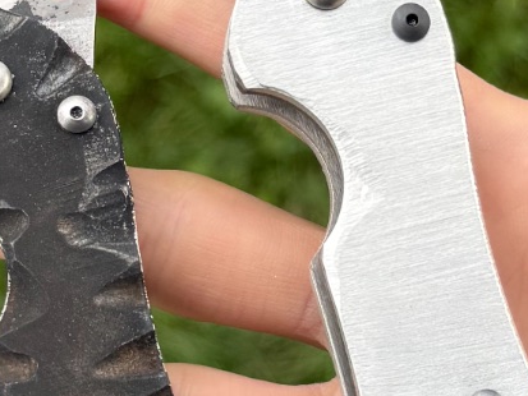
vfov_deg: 15.9
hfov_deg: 21.1
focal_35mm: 93
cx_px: 317
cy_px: 130
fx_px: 1419
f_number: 1.78
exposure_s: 1/121
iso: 80
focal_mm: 6.76
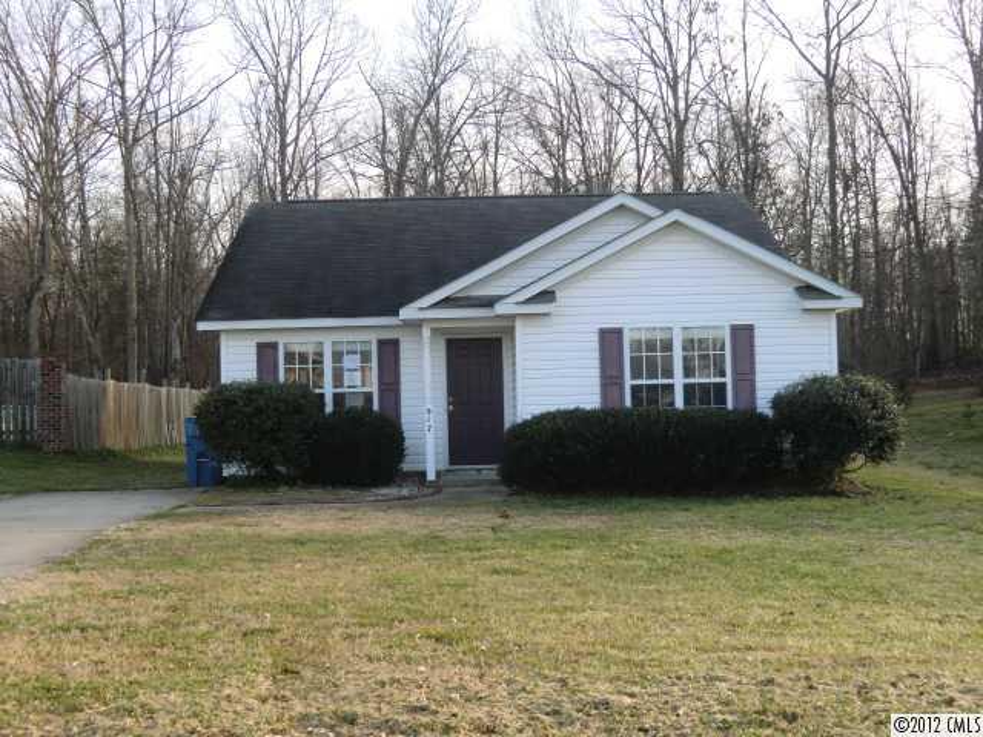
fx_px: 1136
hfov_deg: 46.8
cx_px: 492
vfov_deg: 36.0
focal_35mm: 40
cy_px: 368
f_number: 3.8
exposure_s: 1/100
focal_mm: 7.1
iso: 64
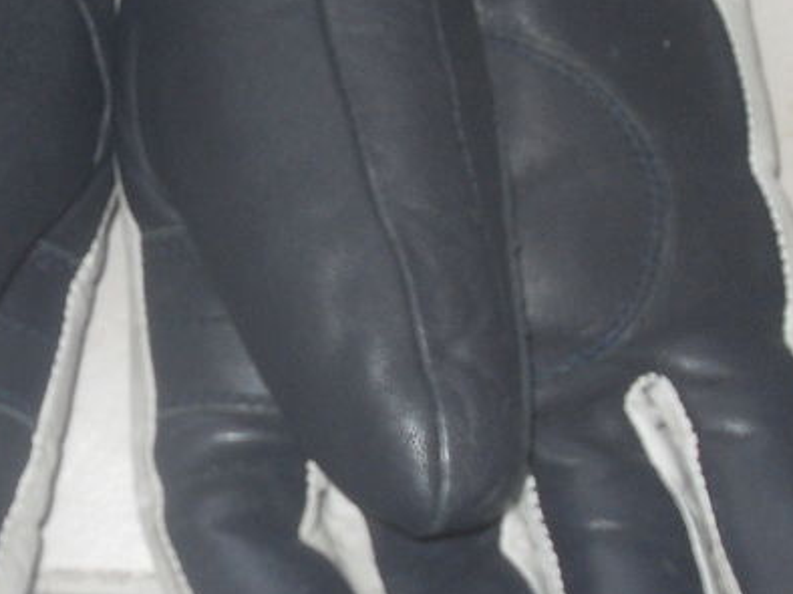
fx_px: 2152
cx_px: 83
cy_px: 215
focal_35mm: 94
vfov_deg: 15.7
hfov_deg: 20.5
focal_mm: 6.3
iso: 100
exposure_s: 1/45
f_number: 2.8
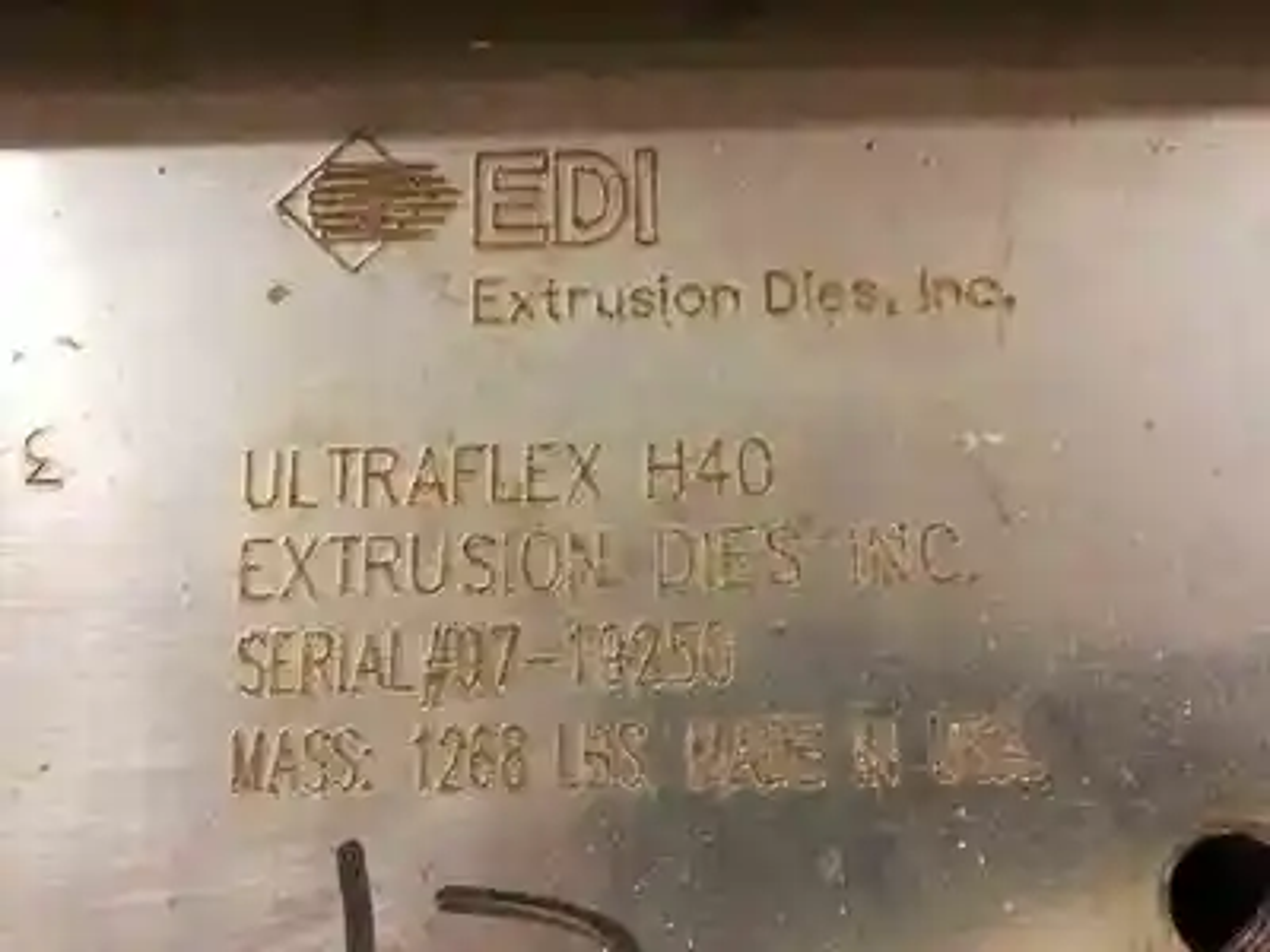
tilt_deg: -76.8
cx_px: 635
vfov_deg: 49.7
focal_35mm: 28
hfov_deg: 63.4
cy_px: 476
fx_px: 1027
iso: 100
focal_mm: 4
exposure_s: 1/4
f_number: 1.8
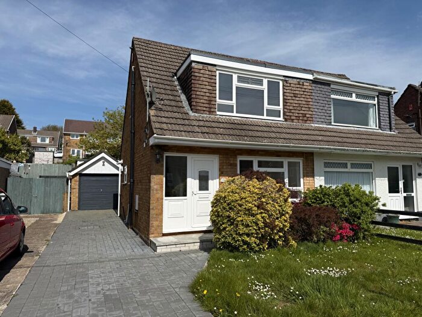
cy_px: 158
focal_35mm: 24
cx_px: 211
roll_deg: +0.4
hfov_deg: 71.6
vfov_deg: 56.8
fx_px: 293
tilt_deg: +6.3
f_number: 1.78
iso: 80
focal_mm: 6.76
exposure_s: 1/7353
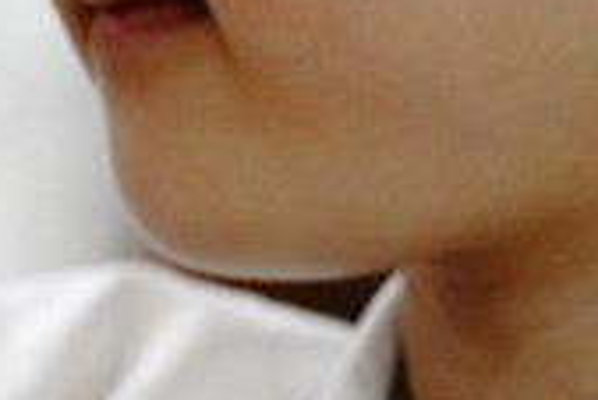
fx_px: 10773
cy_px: -255
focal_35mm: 648
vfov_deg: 2.1
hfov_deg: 3.2
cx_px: -184
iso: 2000
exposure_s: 1/160
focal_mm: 122
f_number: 4.5
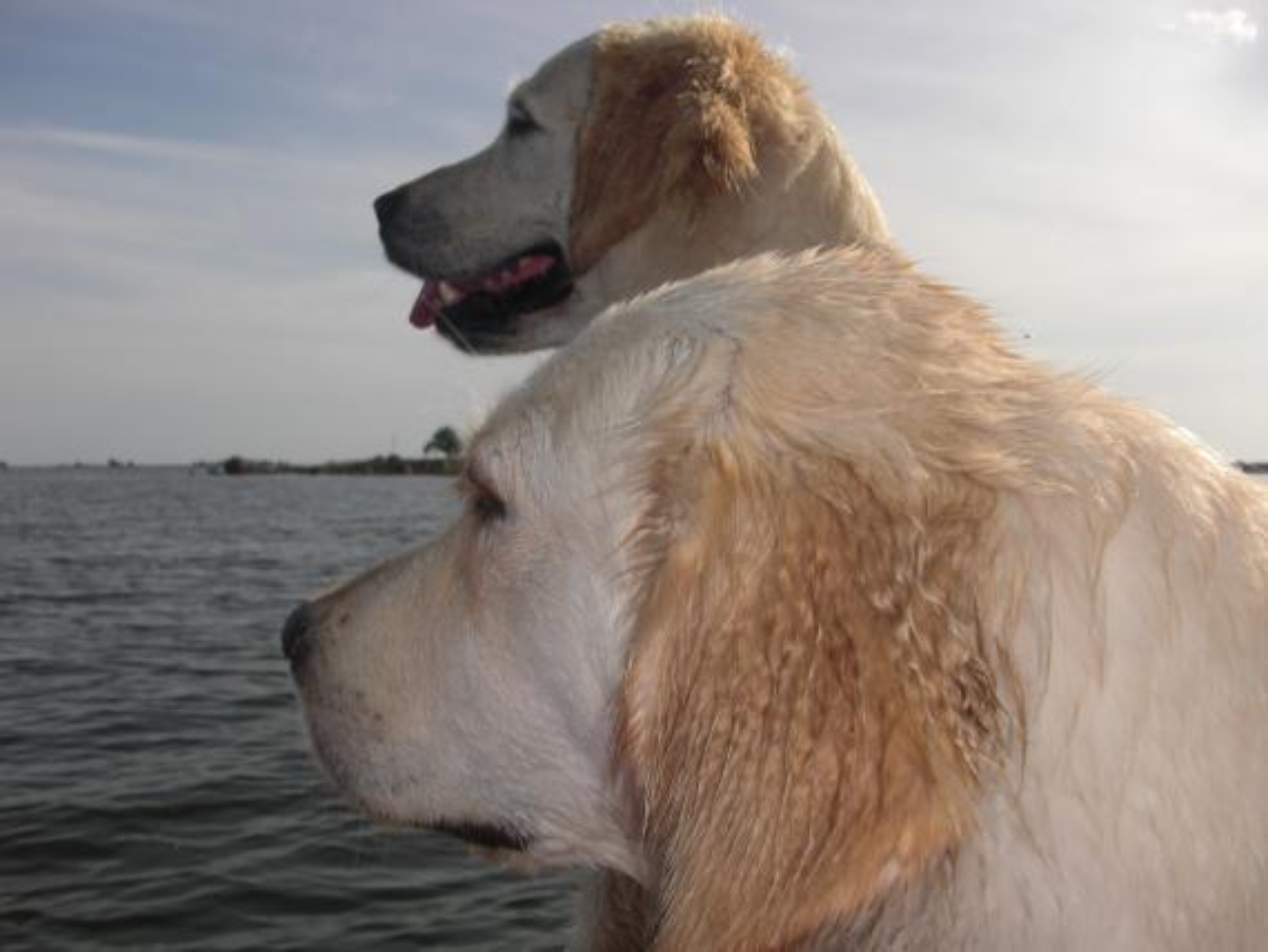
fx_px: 1319
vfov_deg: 39.7
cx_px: 634
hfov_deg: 51.3
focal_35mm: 36
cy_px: 476
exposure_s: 1/250
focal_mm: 6.3
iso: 50
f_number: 7.9
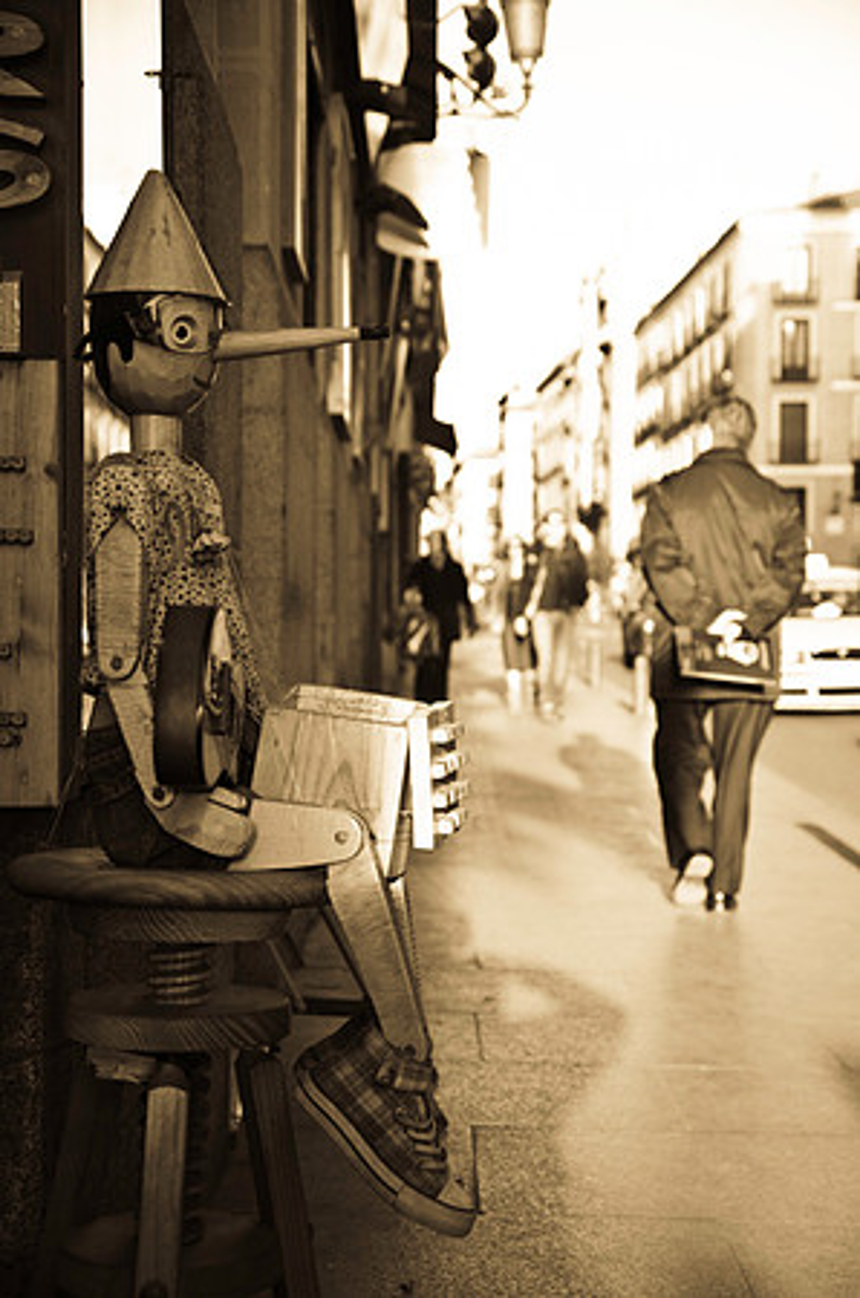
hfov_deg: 21.5
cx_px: 430
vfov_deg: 32.0
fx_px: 2268
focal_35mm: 63
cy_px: 649
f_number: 3.5
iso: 800
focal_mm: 42
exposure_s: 1/1250
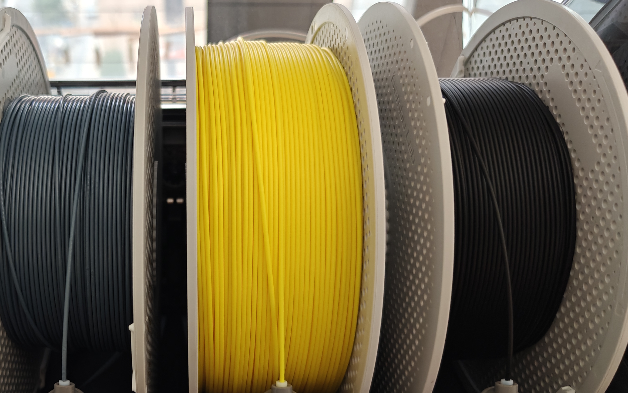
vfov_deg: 34.3
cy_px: 233
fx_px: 633
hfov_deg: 50.8
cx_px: 167
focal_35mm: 37
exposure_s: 1/100
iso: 500
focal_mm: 6.06
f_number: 1.6
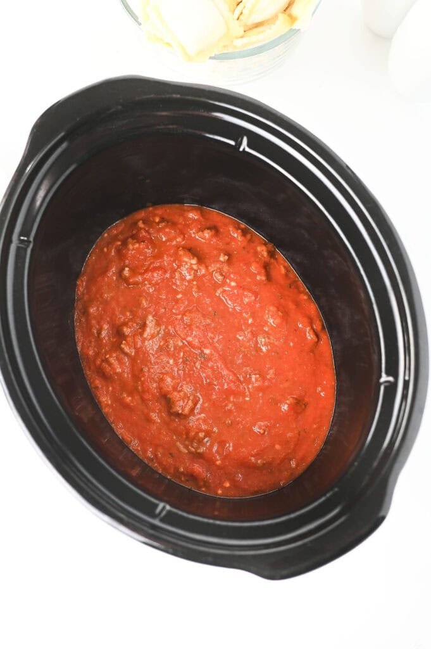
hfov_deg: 26.9
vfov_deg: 39.6
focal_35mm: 50
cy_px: 324
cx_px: 216
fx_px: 899
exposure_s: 1/100
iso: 1250
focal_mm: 50
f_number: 4
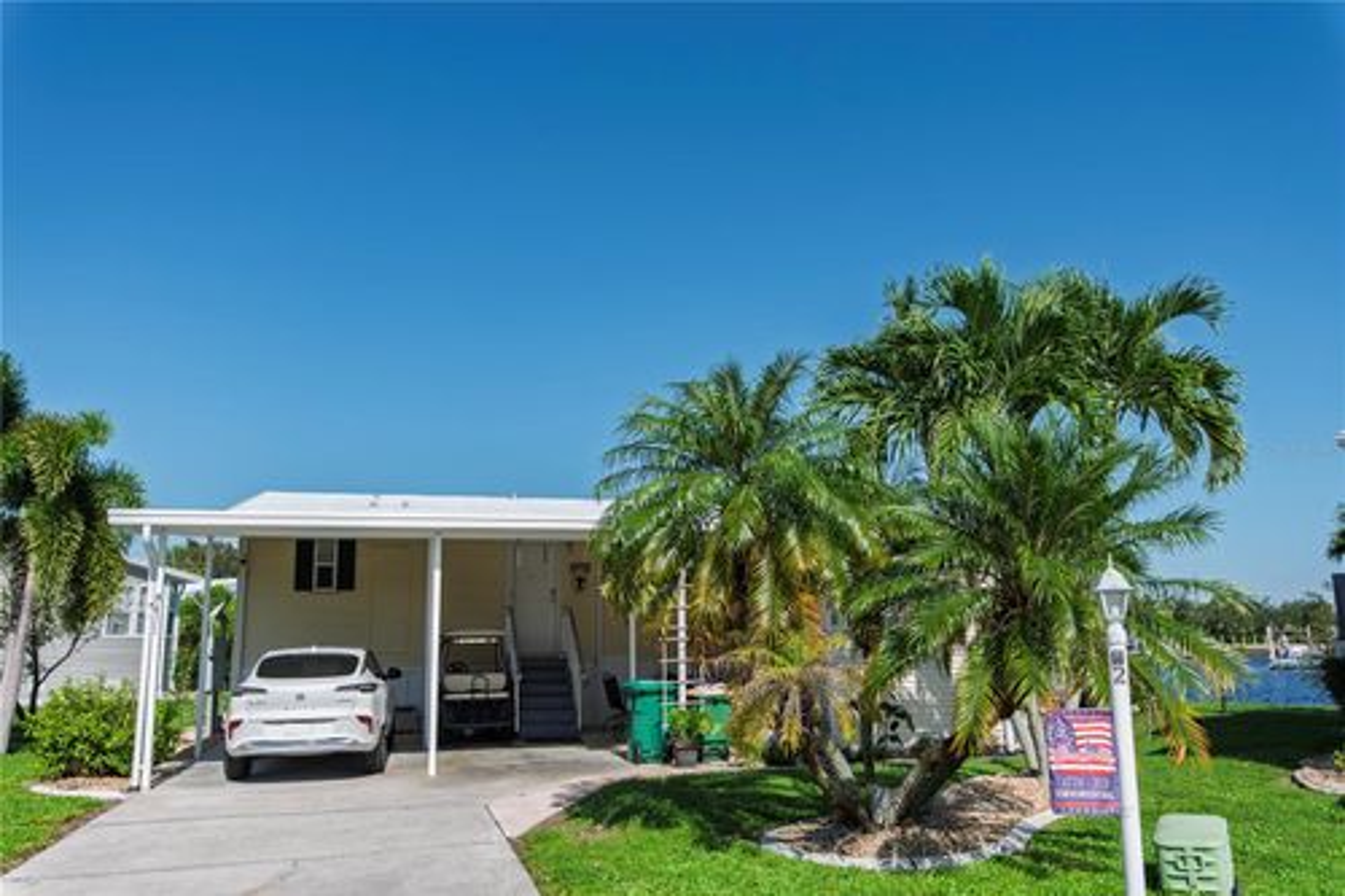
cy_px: 448
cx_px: 672
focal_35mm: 26
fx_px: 971
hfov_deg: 69.4
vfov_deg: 49.5
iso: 100
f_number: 8
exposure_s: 1/250
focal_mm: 26
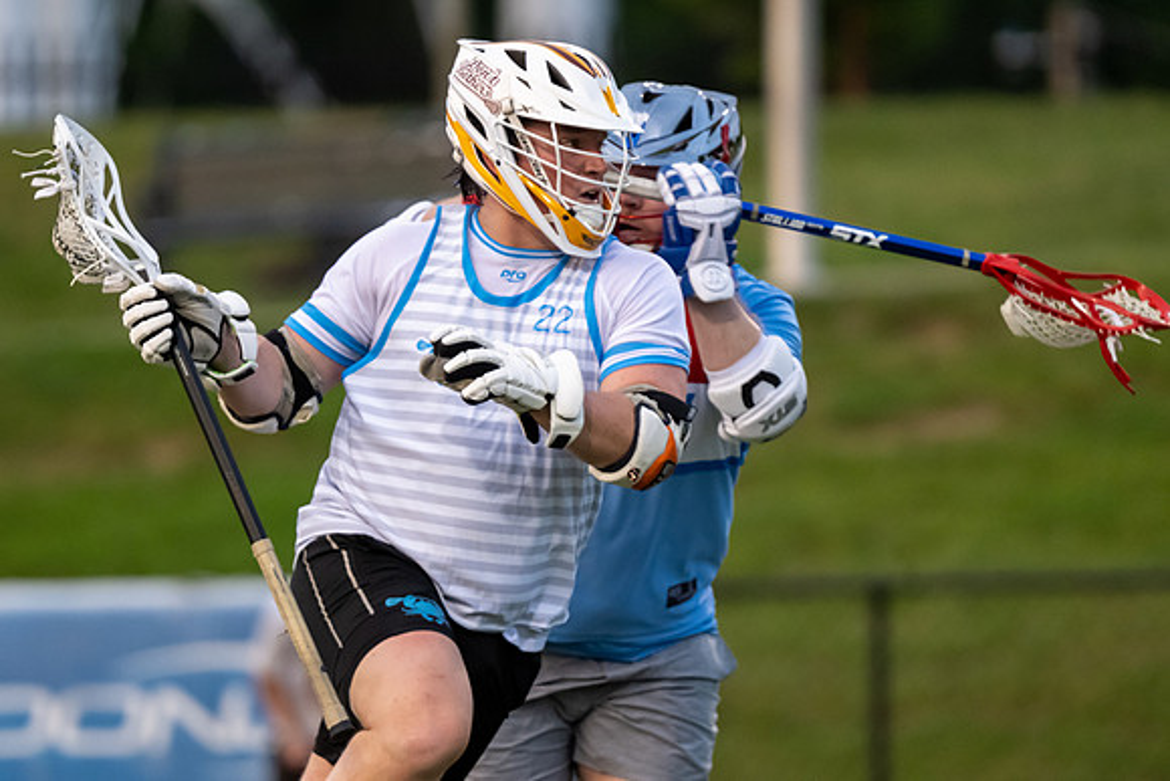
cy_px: 418
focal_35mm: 646
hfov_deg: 3.2
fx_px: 21005
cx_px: 433
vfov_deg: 2.1
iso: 5000
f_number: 5.6
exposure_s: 1/1000
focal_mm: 500
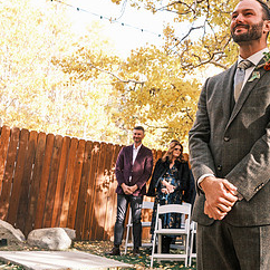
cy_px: 122
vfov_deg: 31.1
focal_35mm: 55
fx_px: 485
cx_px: 226
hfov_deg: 30.1
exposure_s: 1/125
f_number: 3.6
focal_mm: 18
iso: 160
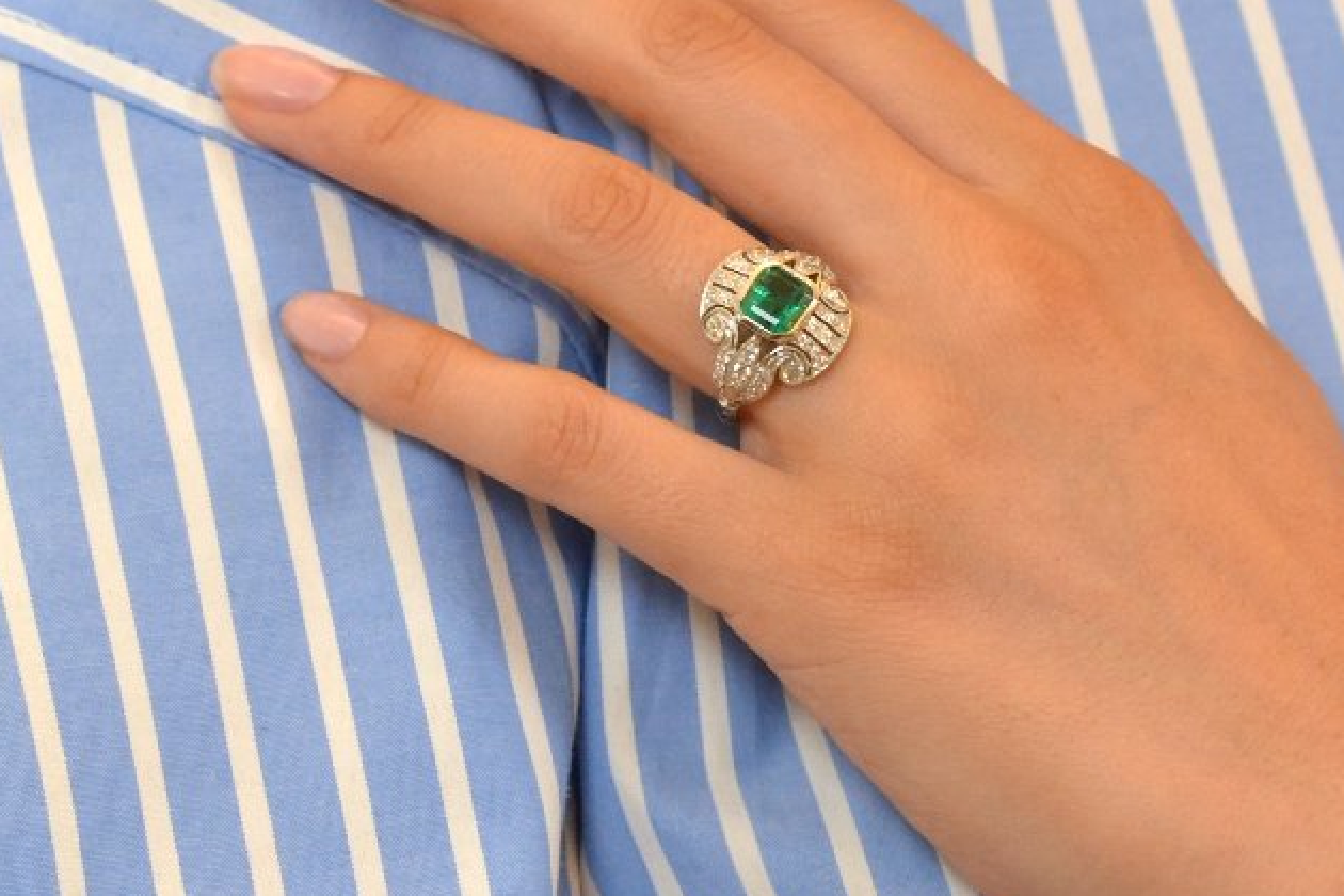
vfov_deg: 5.7
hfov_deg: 8.5
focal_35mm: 243
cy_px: 271
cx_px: 730
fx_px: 9070
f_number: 5.6
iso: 1600
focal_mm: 85
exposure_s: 1/125
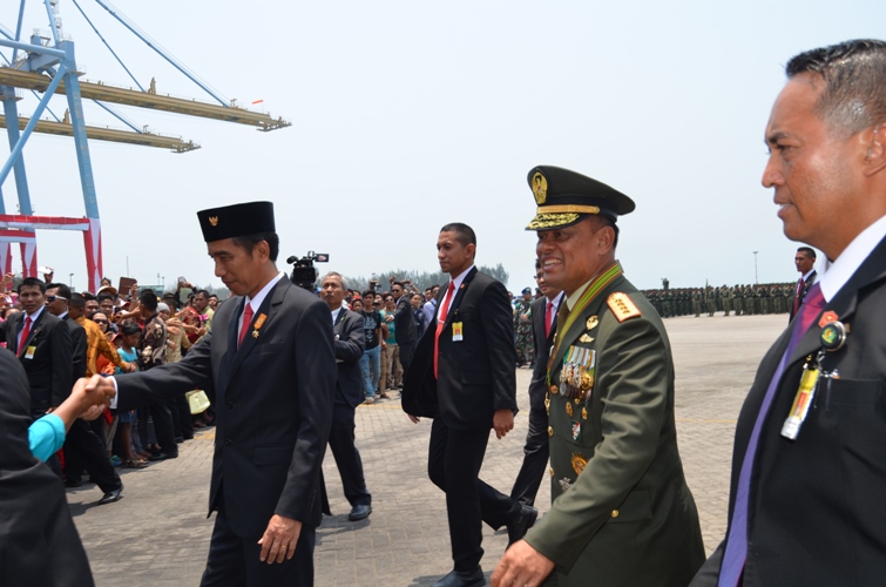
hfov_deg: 55.2
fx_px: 847
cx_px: 443
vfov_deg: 38.2
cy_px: 294
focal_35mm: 34
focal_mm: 23
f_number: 8
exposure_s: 1/250
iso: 100
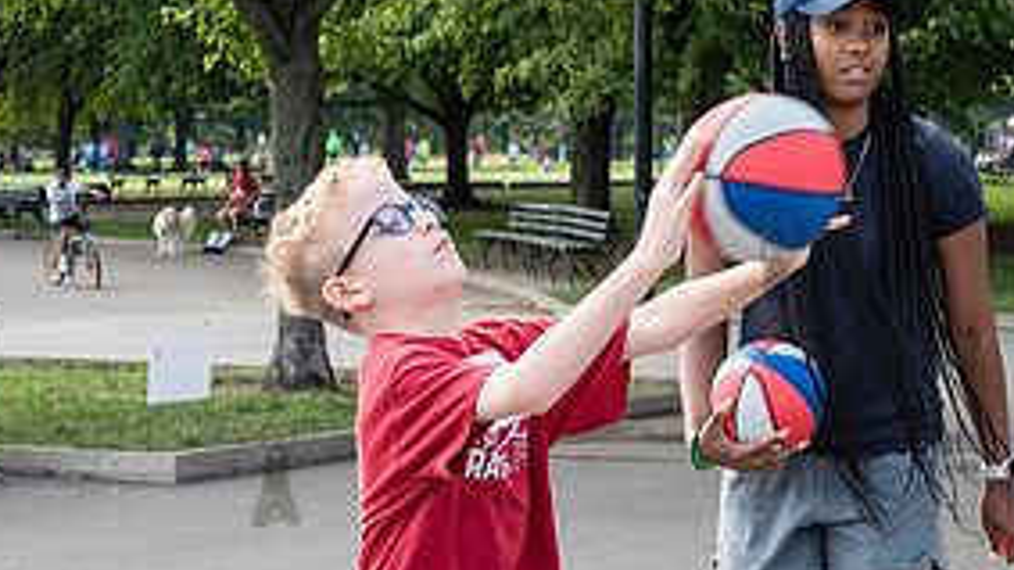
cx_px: 403
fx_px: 3011
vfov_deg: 10.8
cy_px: 499
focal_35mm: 112
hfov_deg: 19.1
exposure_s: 1/320
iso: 200
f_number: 5.6
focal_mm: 38
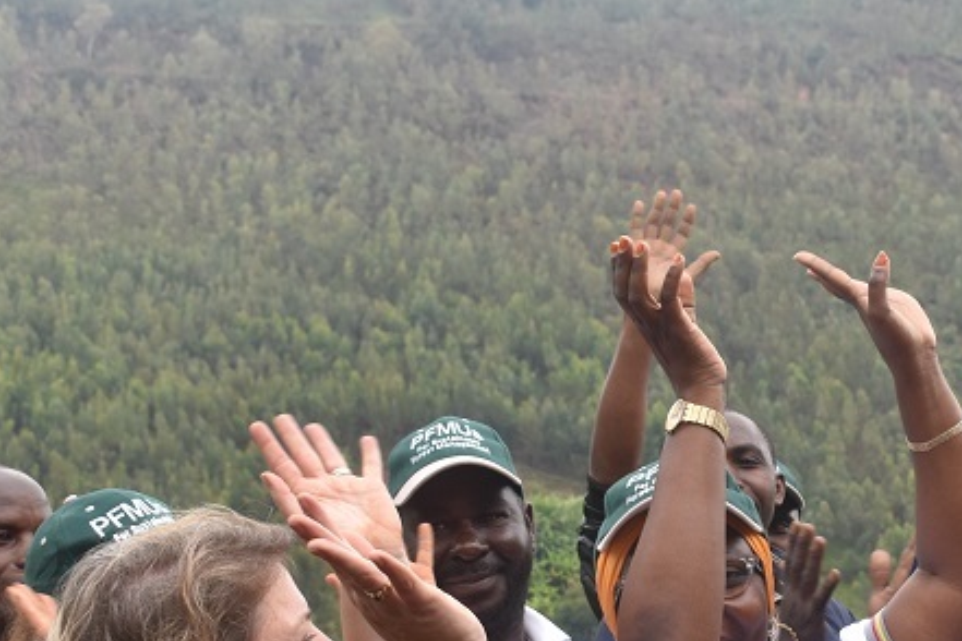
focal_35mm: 102
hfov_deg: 19.8
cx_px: 803
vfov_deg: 13.3
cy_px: 617
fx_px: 2725
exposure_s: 1/200
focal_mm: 30
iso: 400
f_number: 7.1
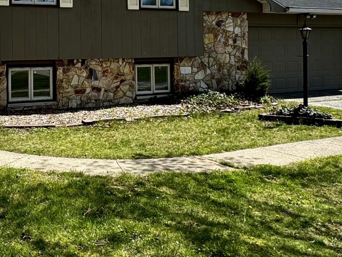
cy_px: 44
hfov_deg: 38.6
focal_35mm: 45
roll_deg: +0.6
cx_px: 22
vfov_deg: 31.2
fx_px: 445
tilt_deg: +0.4
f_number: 2.2
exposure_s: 1/1020
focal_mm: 2.22
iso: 50
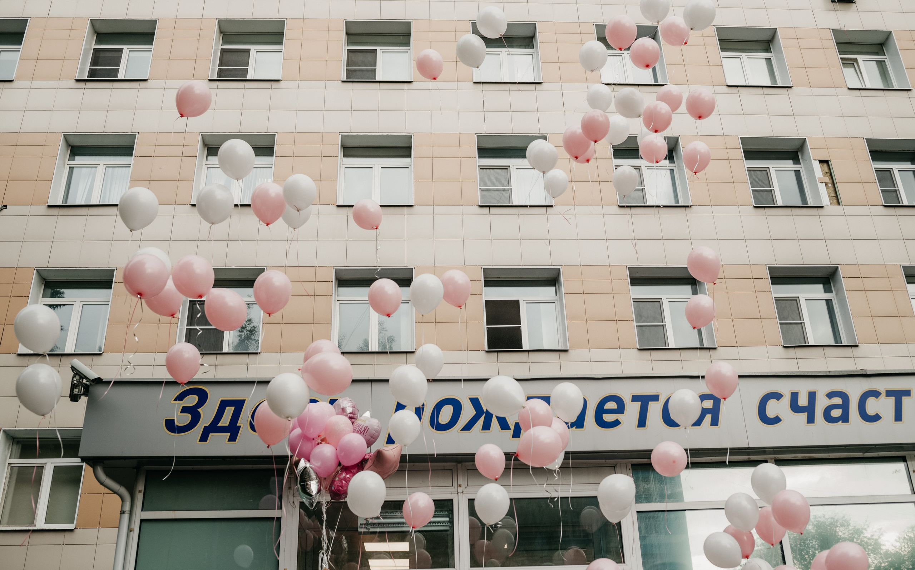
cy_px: 280
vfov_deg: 34.9
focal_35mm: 36
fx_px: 906
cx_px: 466
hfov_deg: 53.6
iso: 800
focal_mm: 35
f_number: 4
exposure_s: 1/400
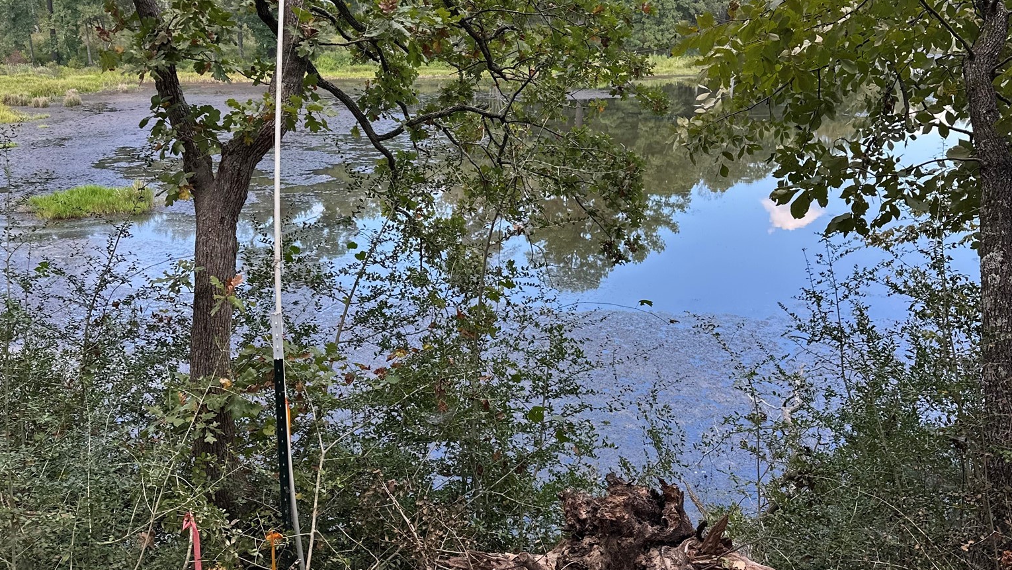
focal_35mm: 35
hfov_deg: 56.6
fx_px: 939
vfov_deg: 33.5
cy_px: 209
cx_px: 505
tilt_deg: -12.9
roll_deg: -0.6
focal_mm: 6.86
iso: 80
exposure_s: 1/549
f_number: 1.78
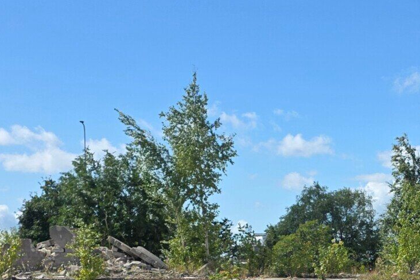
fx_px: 992
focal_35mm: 85
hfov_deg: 23.0
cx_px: 418
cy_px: 339
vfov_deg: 15.5
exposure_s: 1/7626
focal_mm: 6.3
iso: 80
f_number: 1.7
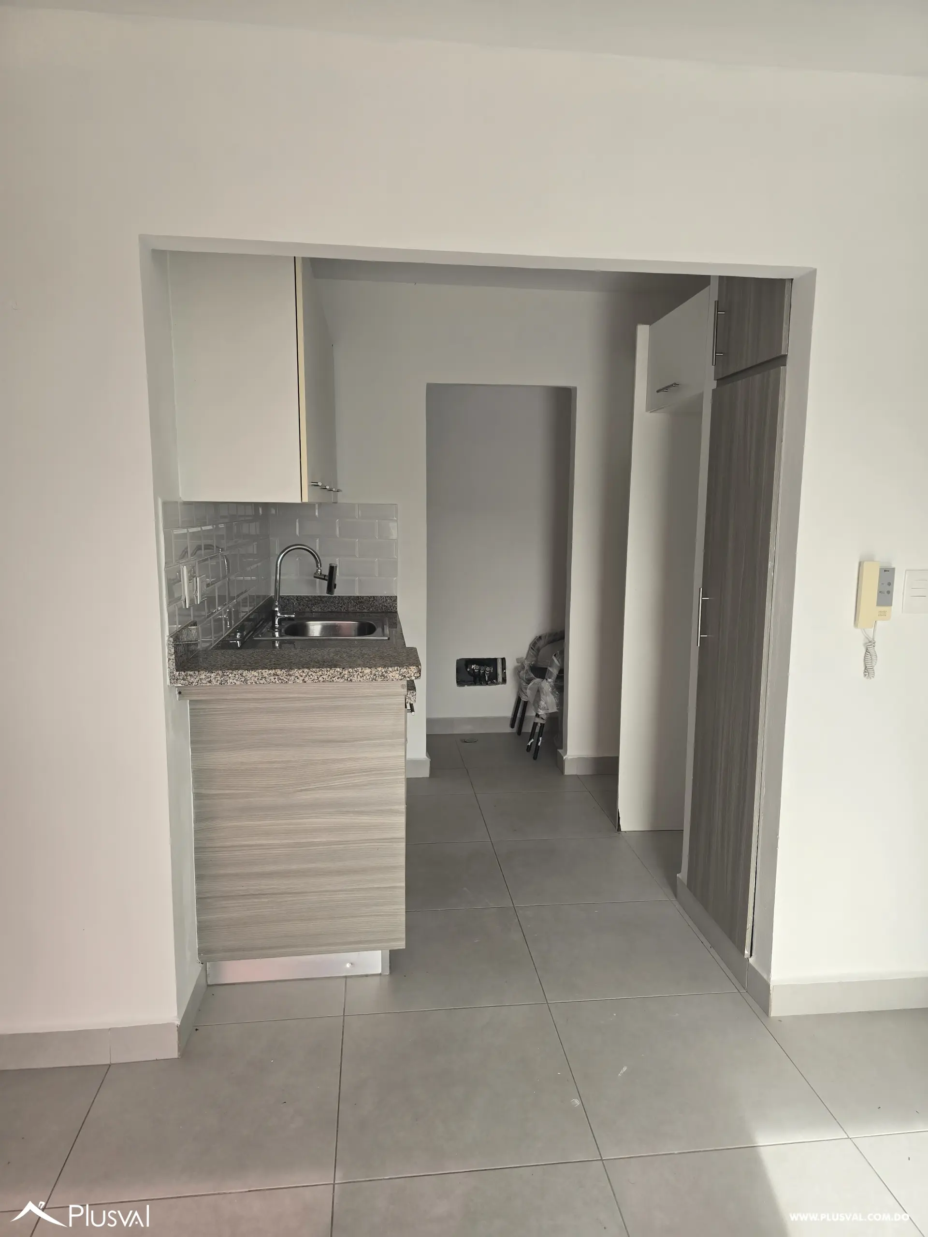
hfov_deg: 58.9
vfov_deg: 73.9
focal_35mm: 23
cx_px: 464
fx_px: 822
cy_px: 618
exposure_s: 1/180
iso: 32
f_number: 1.7
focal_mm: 6.3
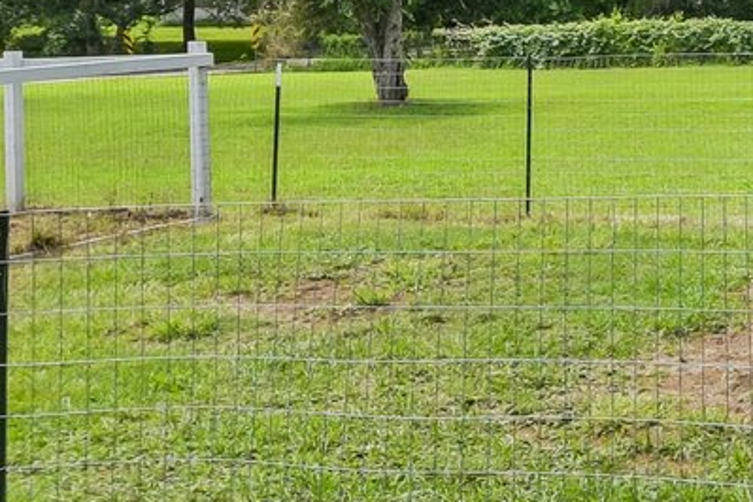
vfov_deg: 17.0
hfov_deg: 23.9
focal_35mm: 77
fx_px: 1610
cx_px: 915
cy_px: -93
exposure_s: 1/500
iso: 400
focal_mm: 10
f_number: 8
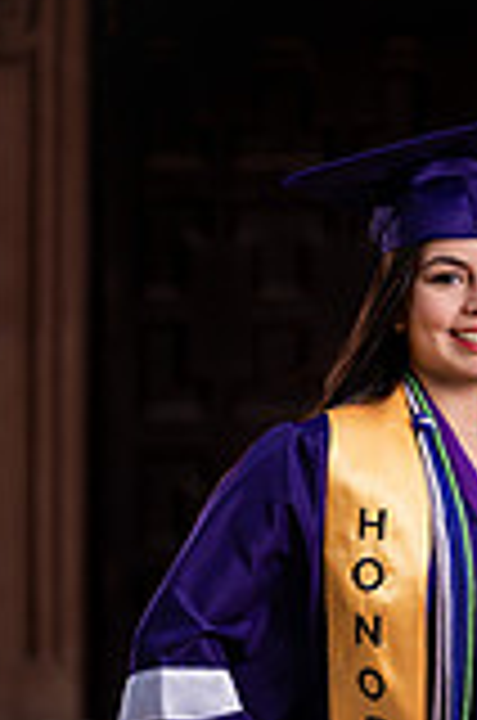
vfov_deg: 14.2
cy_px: 796
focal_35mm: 141
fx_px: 2814
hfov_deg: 9.6
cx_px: 459
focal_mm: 50
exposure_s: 1/2500
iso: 100
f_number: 1.2
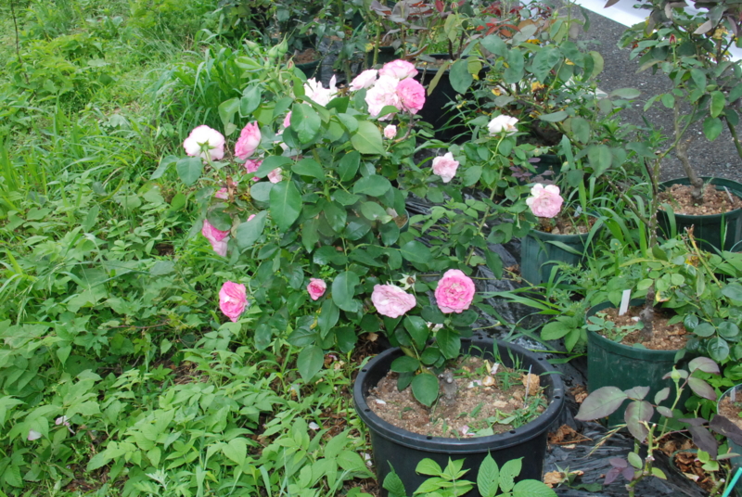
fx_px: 991
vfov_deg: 28.2
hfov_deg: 41.1
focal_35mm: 48
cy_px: 248
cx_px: 371
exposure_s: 1/200
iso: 1600
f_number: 18
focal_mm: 32
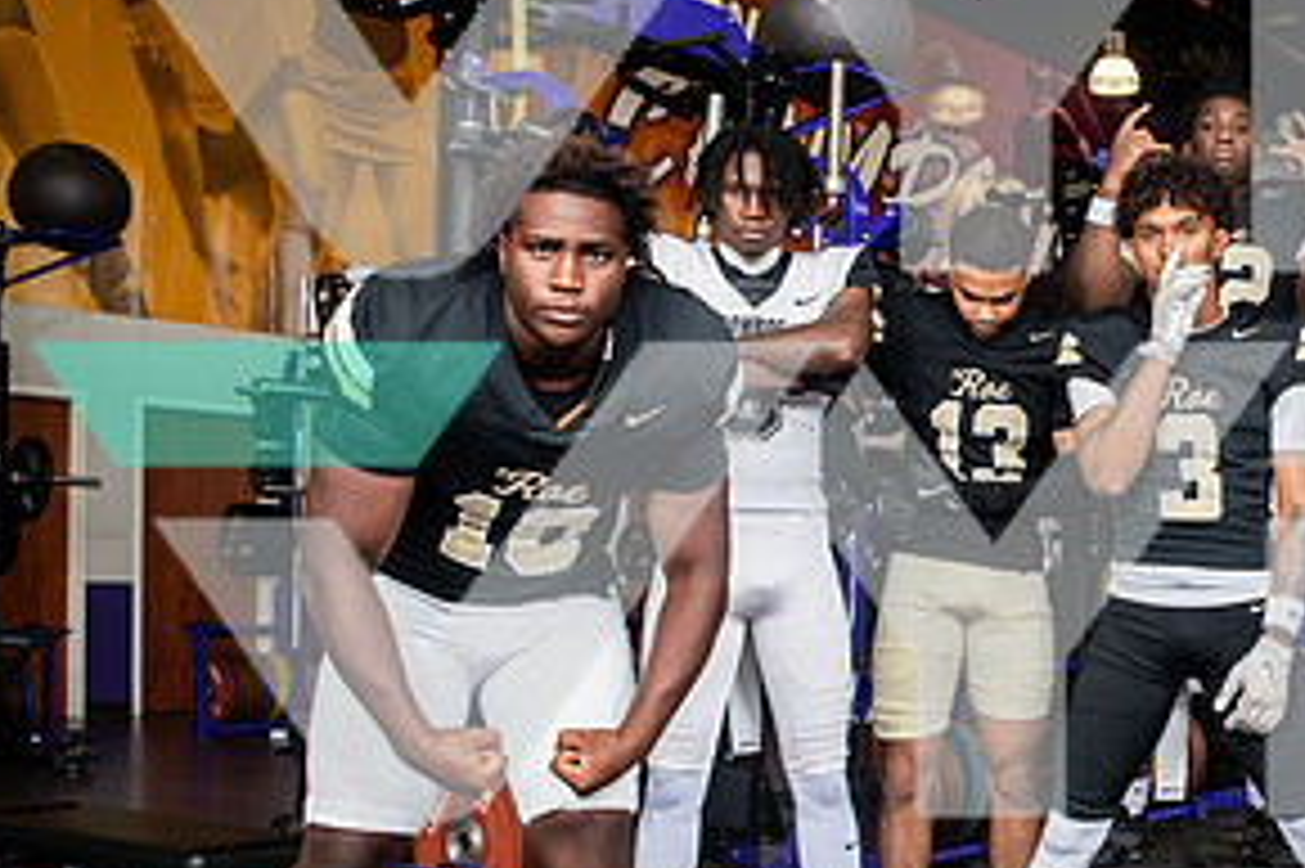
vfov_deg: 27.9
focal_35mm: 48
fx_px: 1739
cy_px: 582
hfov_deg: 38.3
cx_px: 1179
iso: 500
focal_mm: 24
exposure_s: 1/250
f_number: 5.6
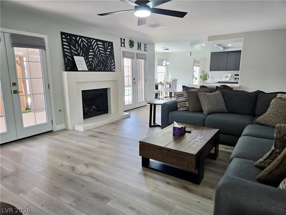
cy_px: 108
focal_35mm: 23
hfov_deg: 73.9
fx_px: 190
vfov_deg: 58.9
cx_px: 143
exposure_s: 1/120
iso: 100
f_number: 1.8
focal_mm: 5.4
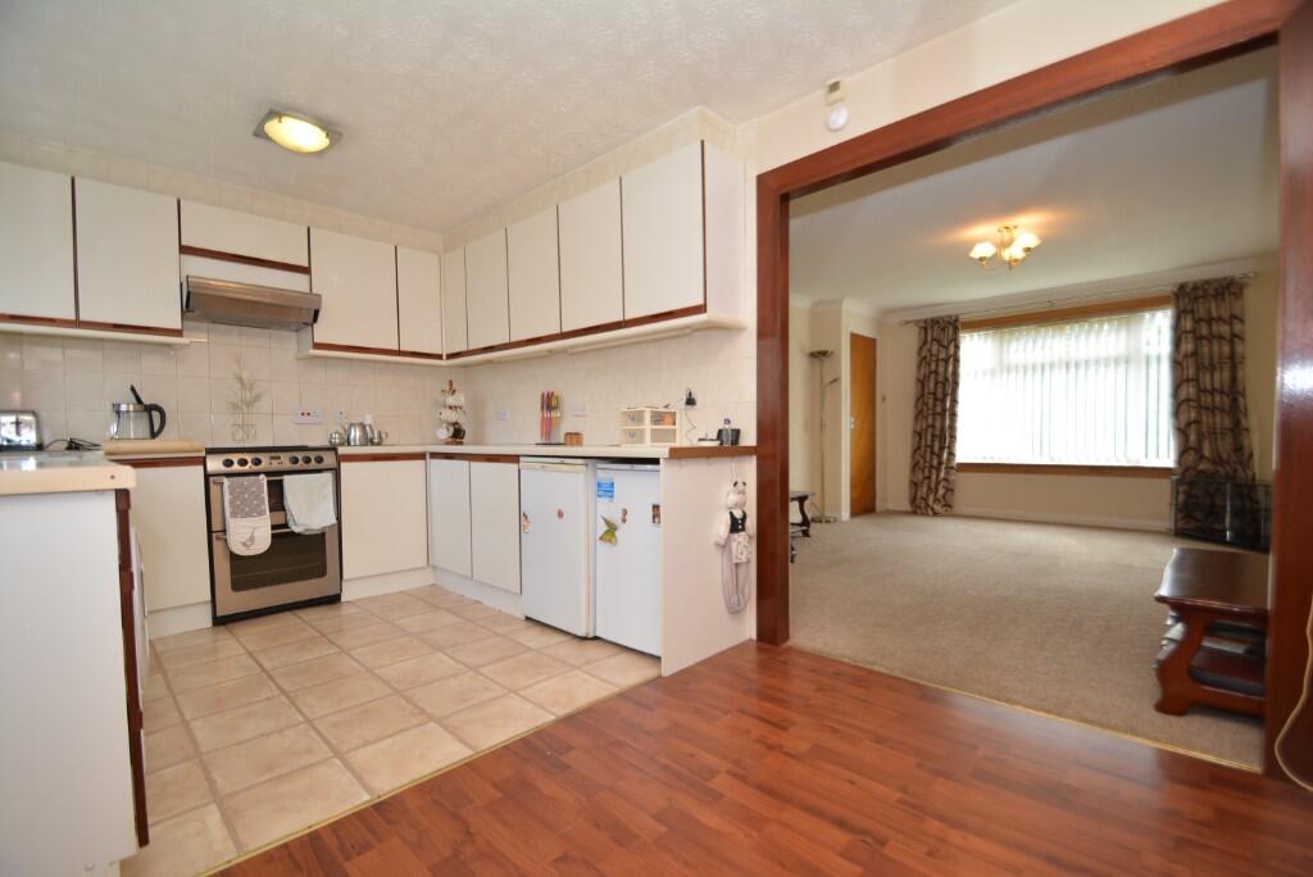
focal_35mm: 15
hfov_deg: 100.4
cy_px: 438
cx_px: 656
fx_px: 547
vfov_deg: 77.4
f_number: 4
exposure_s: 1/60
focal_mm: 10
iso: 250
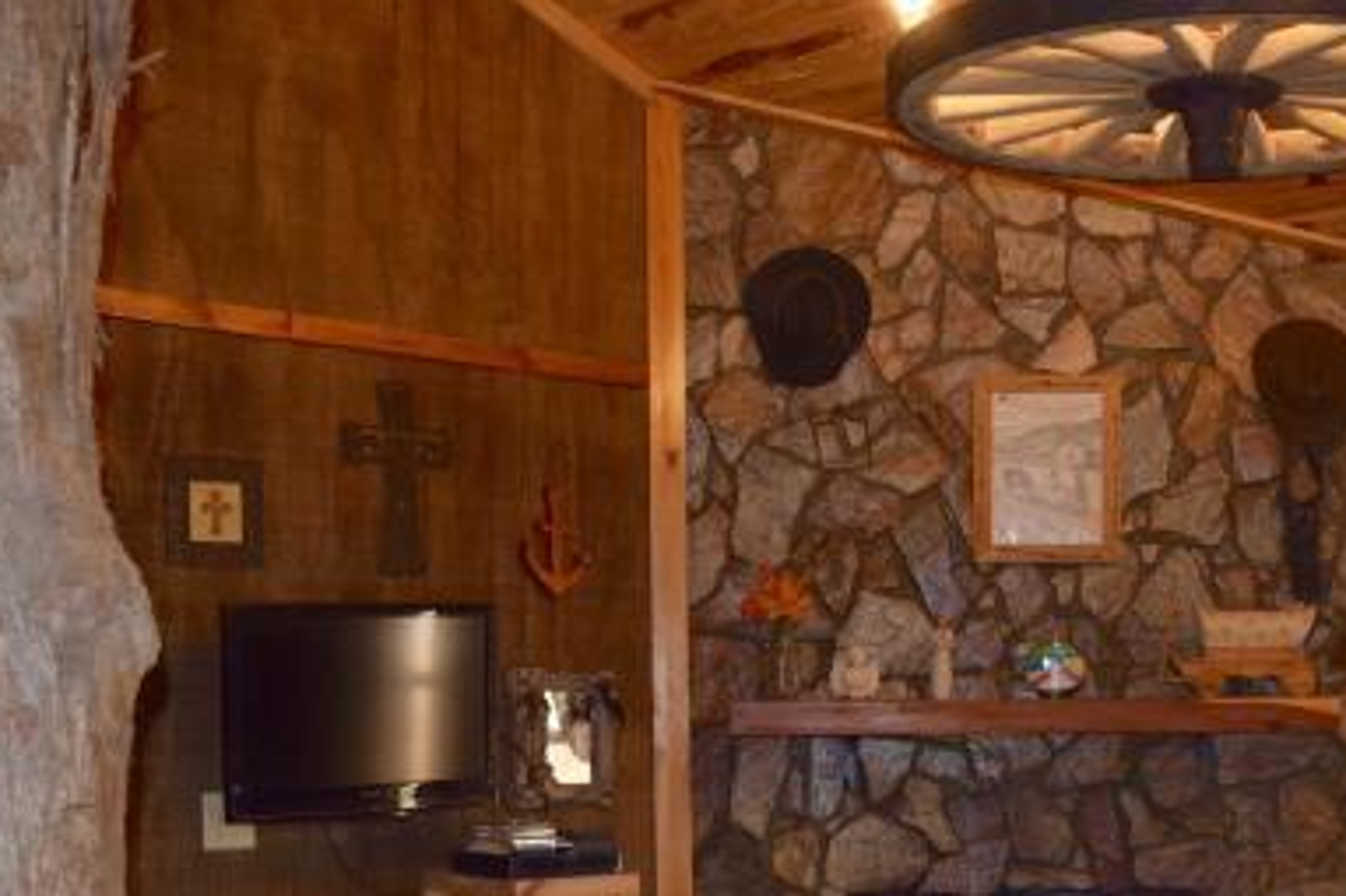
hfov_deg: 30.6
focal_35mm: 65
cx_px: 966
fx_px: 2427
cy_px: 840
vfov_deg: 20.4
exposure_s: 1/100
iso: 800
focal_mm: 23
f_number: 5
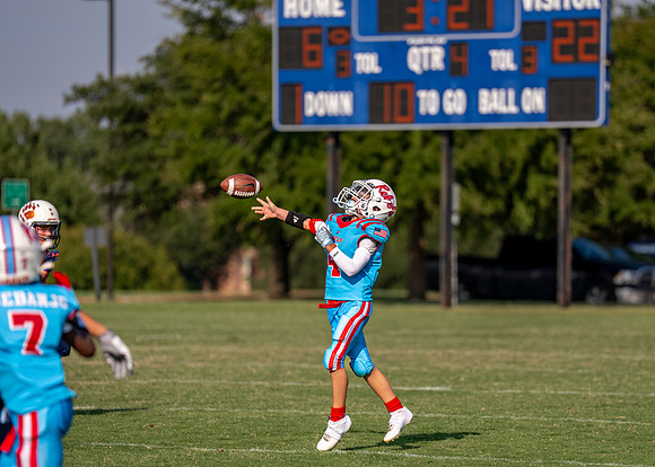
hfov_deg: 7.6
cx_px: 387
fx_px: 4917
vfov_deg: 5.4
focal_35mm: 264
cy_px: 277
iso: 160
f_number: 2.8
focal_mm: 200
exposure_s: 1/4000
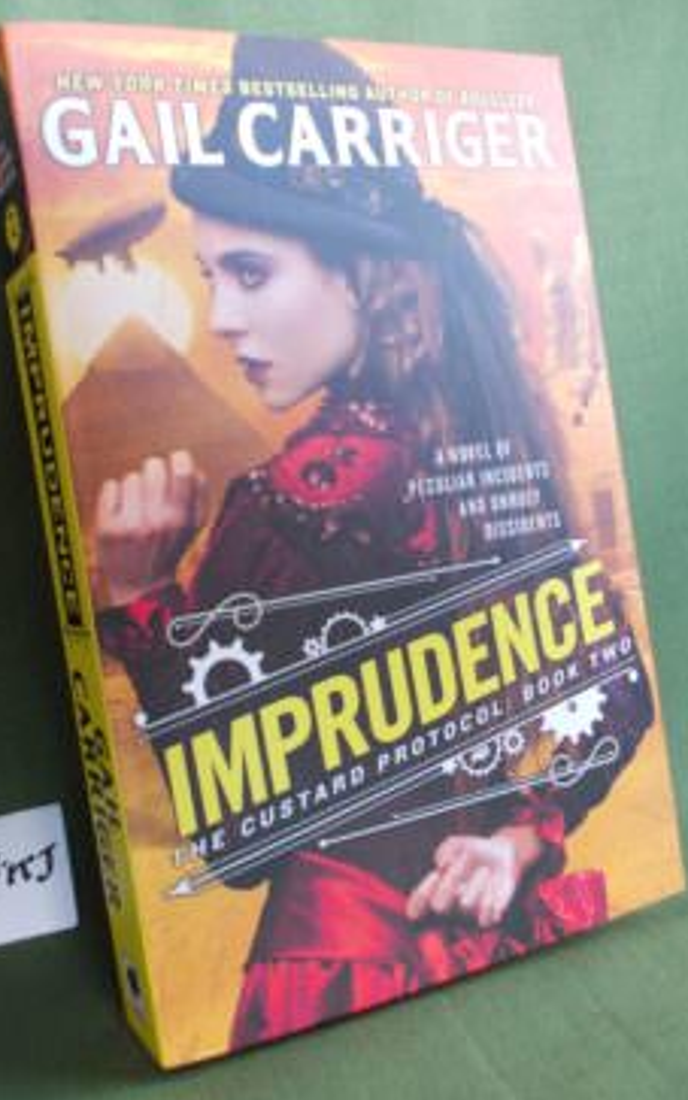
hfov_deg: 41.8
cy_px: 550
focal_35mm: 30
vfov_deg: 62.9
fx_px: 900
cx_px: 302
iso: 200
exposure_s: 1/10
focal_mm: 4
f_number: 2.7
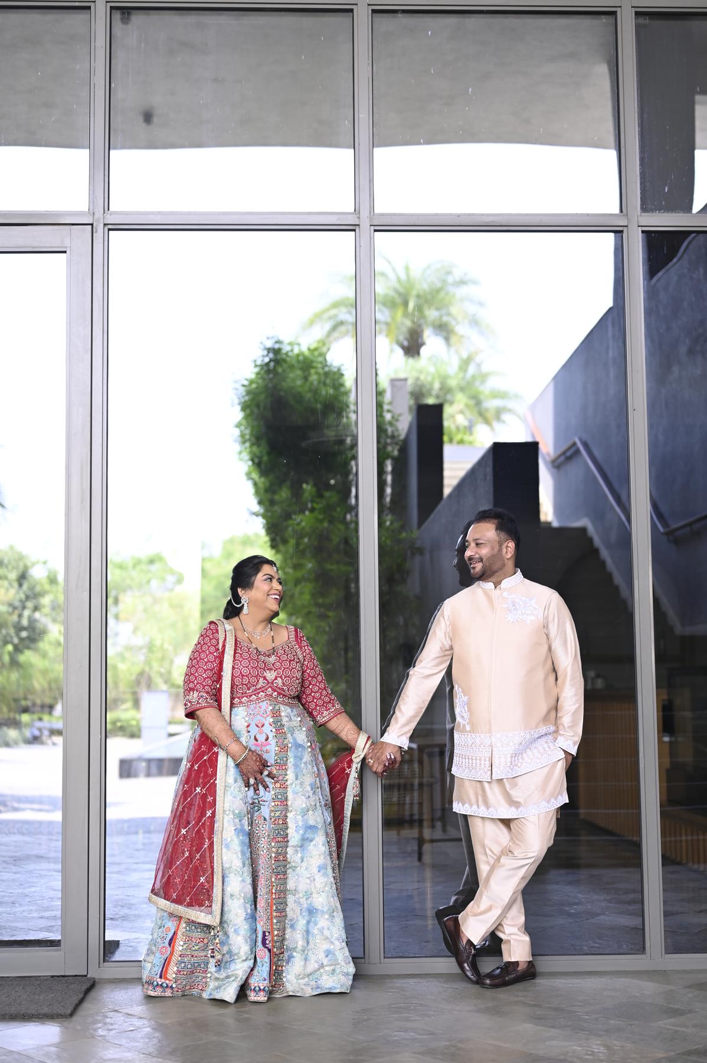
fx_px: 1475
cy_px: 532
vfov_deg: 39.6
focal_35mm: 50
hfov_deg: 27.0
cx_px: 354
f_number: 2.2
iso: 400
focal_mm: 50
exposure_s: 1/320
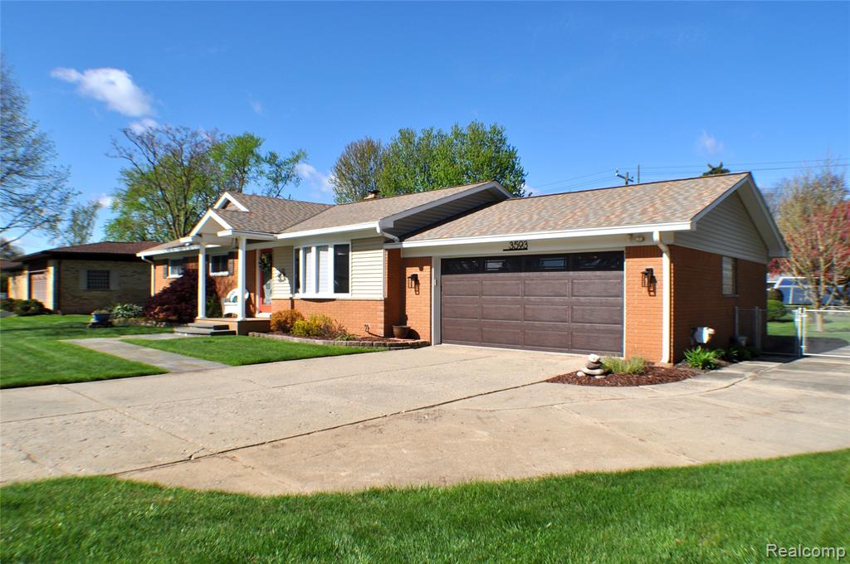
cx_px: 425
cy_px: 282
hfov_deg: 57.3
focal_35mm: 33
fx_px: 778
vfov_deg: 39.9
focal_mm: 22
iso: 200
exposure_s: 1/750
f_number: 9.5
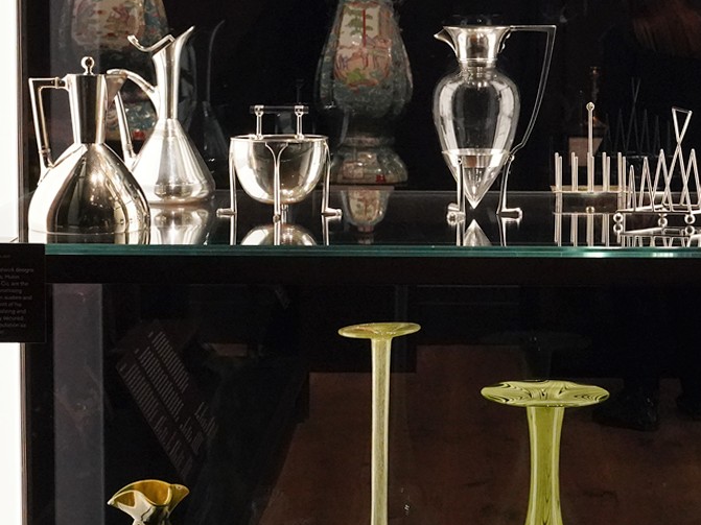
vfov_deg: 13.9
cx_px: 485
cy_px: 112
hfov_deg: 18.5
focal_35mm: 106
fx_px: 2146
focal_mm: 37
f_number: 9
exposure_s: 1/100
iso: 8000
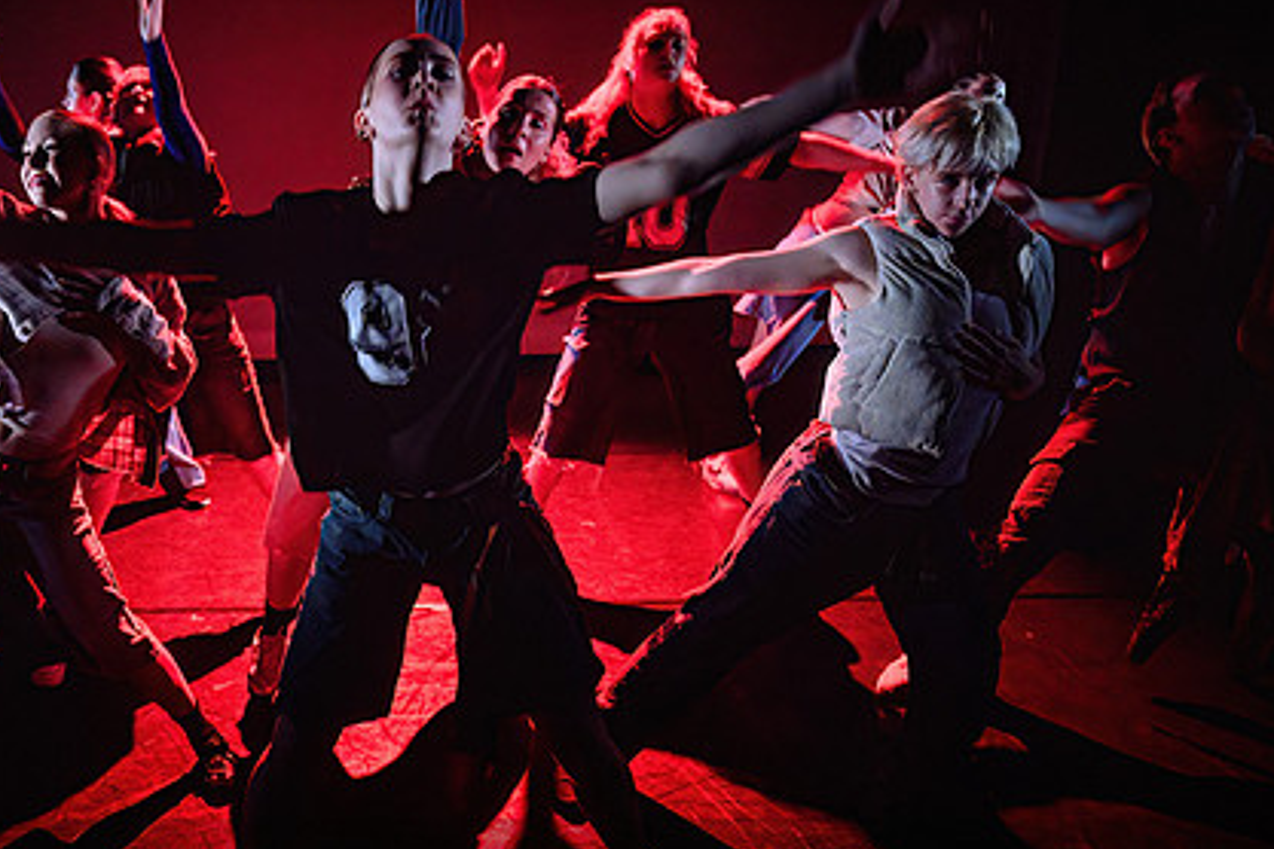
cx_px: 276
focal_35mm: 40
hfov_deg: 46.2
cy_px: 620
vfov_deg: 32.9
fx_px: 1415
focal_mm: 24
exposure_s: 1/300
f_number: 2.8
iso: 6400
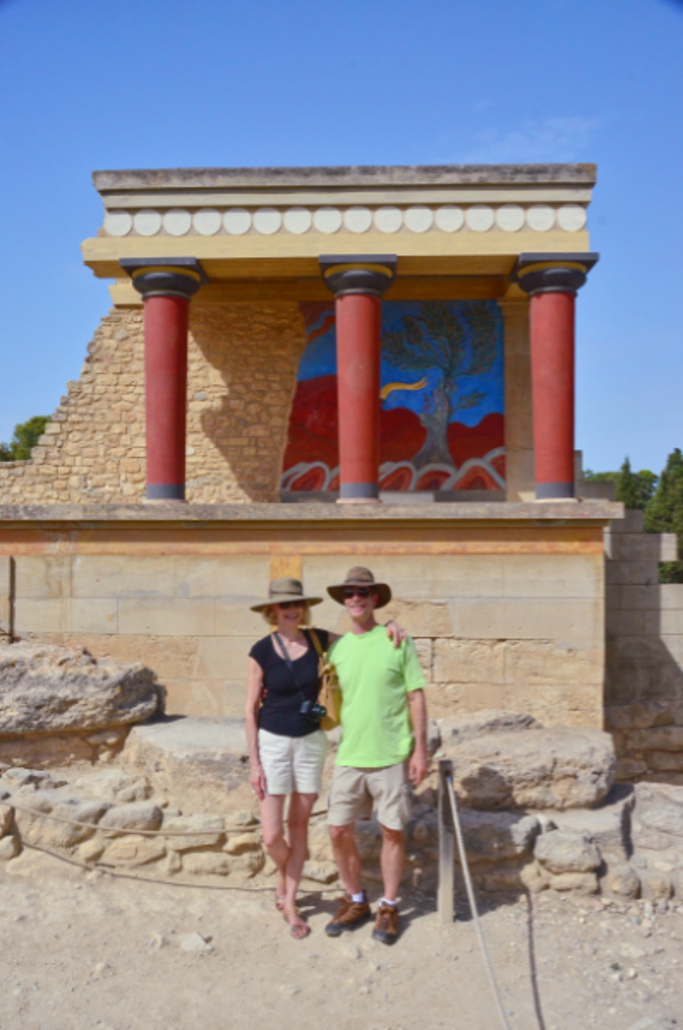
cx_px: 342
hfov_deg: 43.5
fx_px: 857
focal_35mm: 30
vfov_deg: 62.0
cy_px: 515
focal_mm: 20
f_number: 14
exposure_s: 1/800
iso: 640
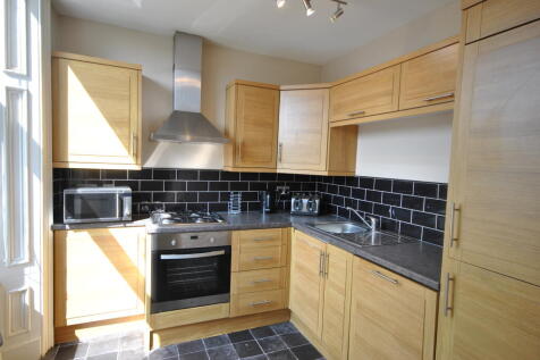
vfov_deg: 59.5
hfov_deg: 81.2
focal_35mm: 21
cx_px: 270
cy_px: 180
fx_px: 315
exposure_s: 1/30
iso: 100
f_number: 4.8
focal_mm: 14
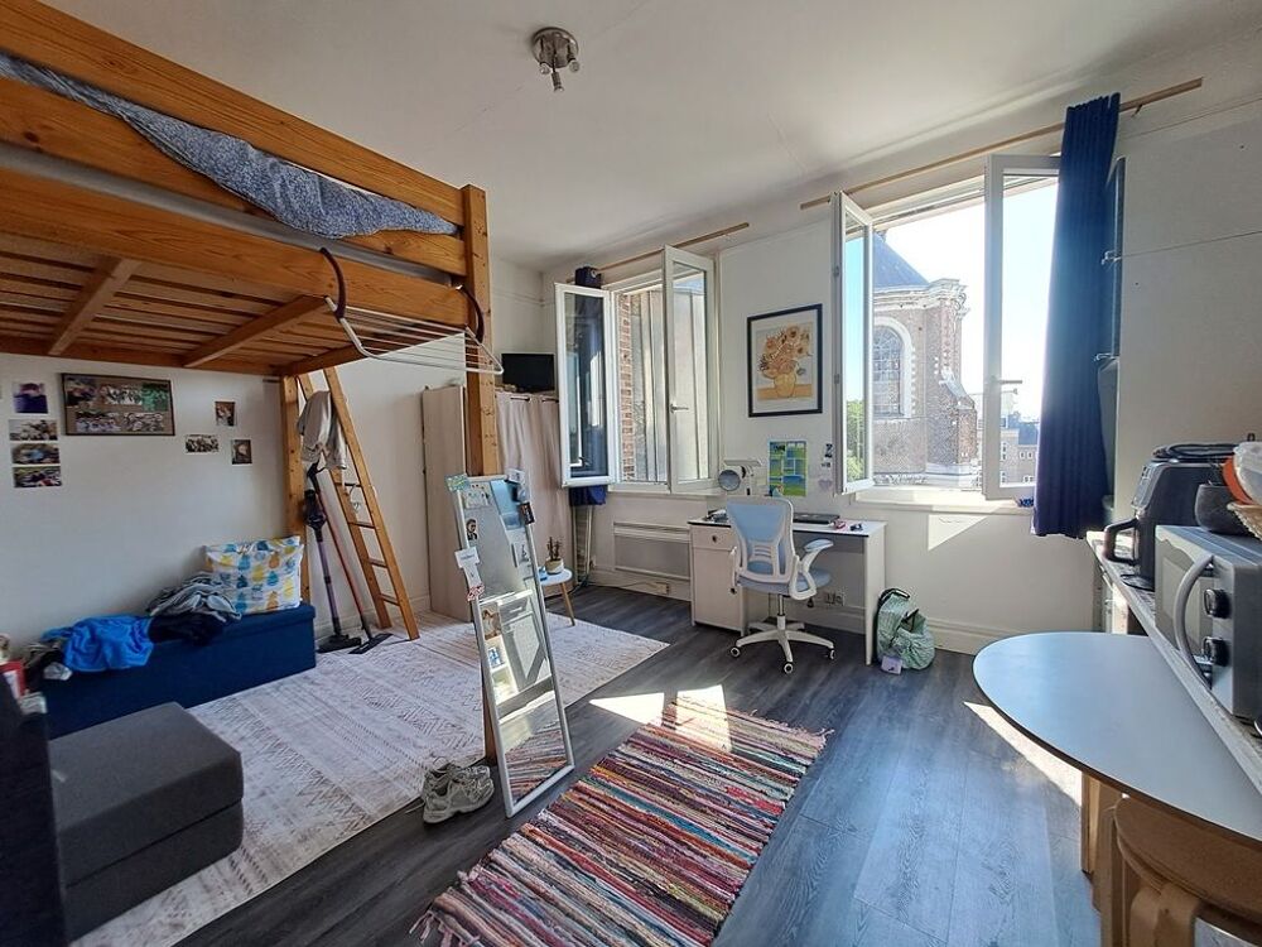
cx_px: 631
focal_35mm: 13
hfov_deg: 106.2
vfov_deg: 89.9
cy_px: 474
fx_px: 474
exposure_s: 1/175
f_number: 2.2
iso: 40
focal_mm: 1.42
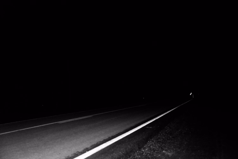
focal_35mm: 39
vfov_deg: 34.5
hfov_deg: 49.9
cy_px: 80
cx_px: 119
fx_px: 256
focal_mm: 38.7
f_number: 2.8
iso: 5000
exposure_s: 1/60
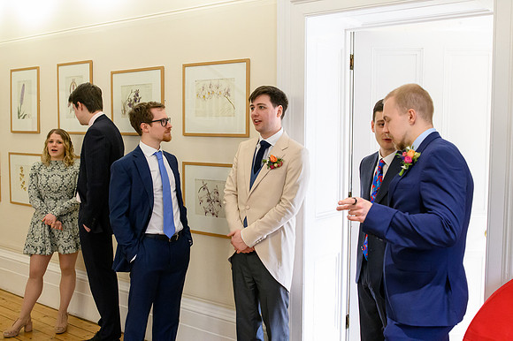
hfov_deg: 49.6
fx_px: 555
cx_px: 256
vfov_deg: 34.2
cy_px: 170
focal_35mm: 39
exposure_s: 1/800
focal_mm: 26
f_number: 3.2
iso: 6400
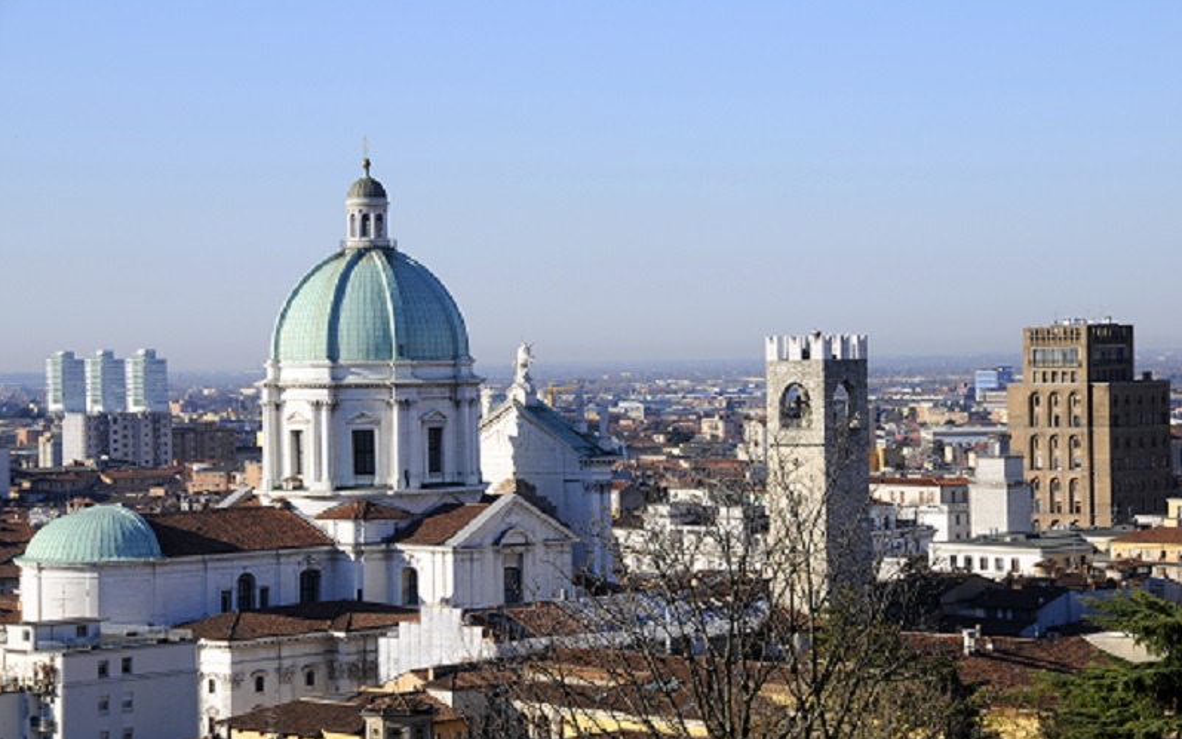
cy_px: 378
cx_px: 592
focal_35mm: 95
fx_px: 3060
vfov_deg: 13.8
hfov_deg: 21.9
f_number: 11
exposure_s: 1/320
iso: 200
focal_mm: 62
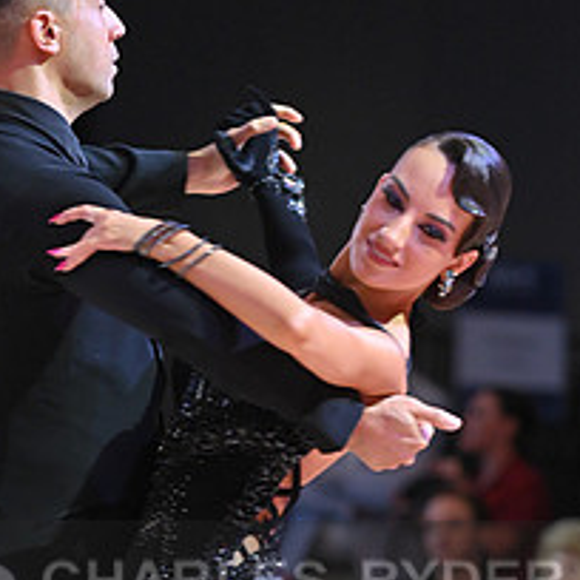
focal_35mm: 399
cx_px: 218
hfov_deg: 4.4
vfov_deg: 4.4
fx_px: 7564
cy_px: 617
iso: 2000
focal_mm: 165
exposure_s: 1/250
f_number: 4
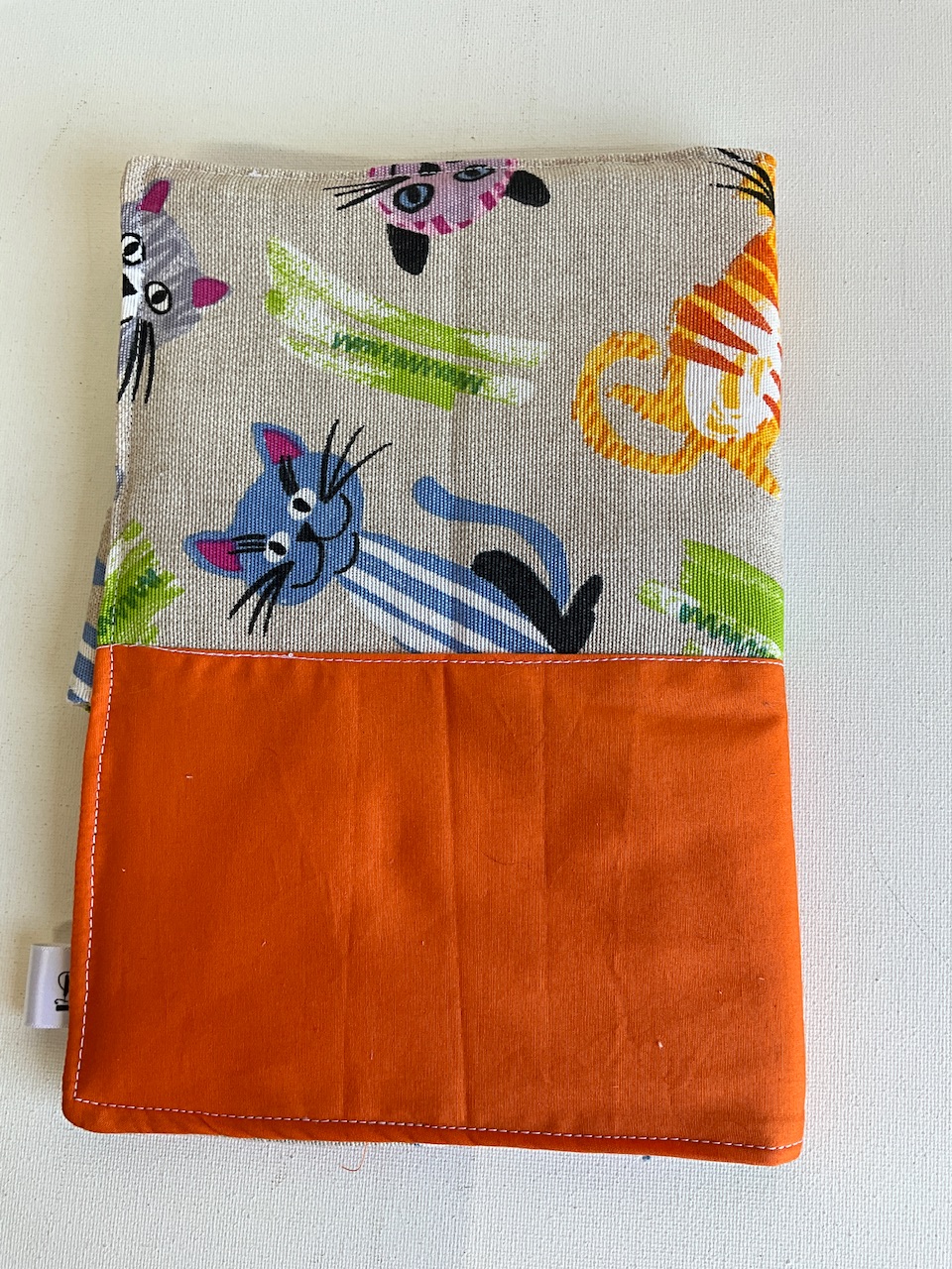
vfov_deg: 61.7
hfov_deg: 48.2
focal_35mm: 29
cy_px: 634
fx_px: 1063
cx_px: 476
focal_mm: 3
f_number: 1.8
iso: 25
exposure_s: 1/100
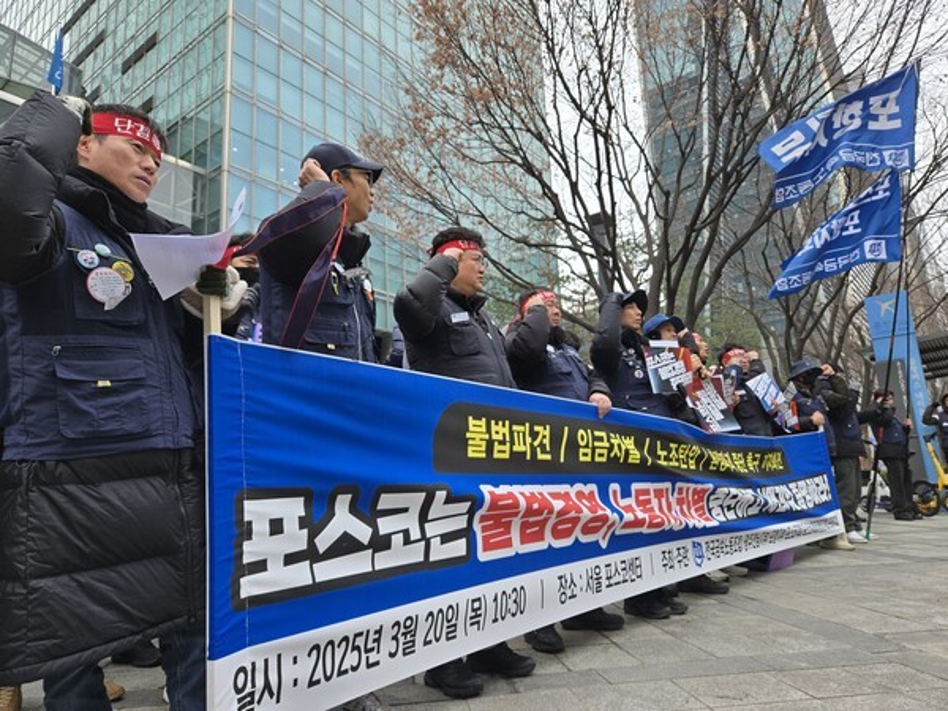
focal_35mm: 23
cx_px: 474
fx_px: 630
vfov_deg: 58.9
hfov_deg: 73.9
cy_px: 356
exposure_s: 1/1668
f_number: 1.8
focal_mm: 5.4
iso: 80
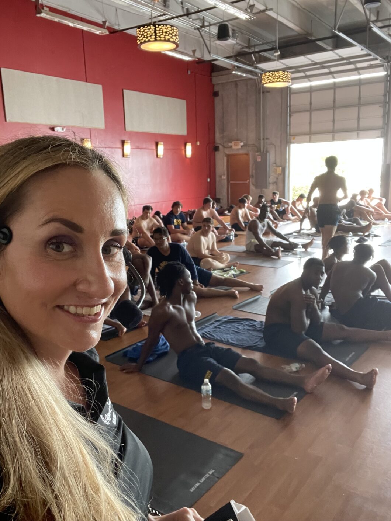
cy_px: 260
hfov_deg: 46.8
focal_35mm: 30
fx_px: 452
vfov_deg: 60.0
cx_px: 196
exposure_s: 1/54
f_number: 2.2
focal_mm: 2.71
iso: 400
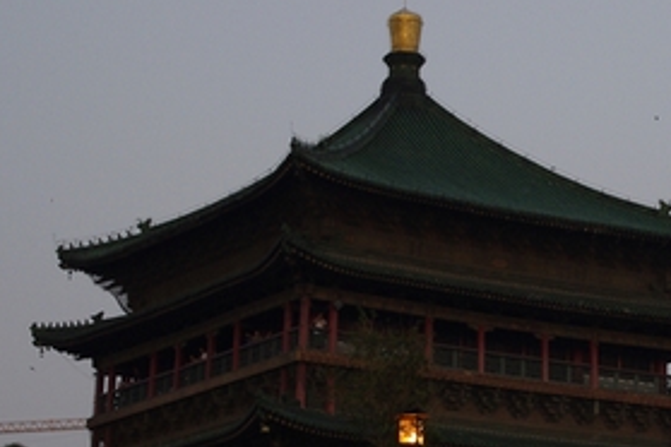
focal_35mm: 143
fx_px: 2665
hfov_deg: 14.1
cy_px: 291
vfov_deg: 9.6
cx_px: 705
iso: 400
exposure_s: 1/400
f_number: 5
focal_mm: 37.5
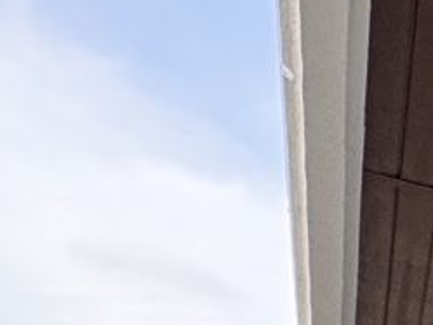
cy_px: 874
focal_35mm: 108
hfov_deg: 11.5
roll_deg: +0.3
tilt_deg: -1.2
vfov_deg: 10.8
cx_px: 1268
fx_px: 1352
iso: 100
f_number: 2.2
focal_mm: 2.22
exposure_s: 1/99
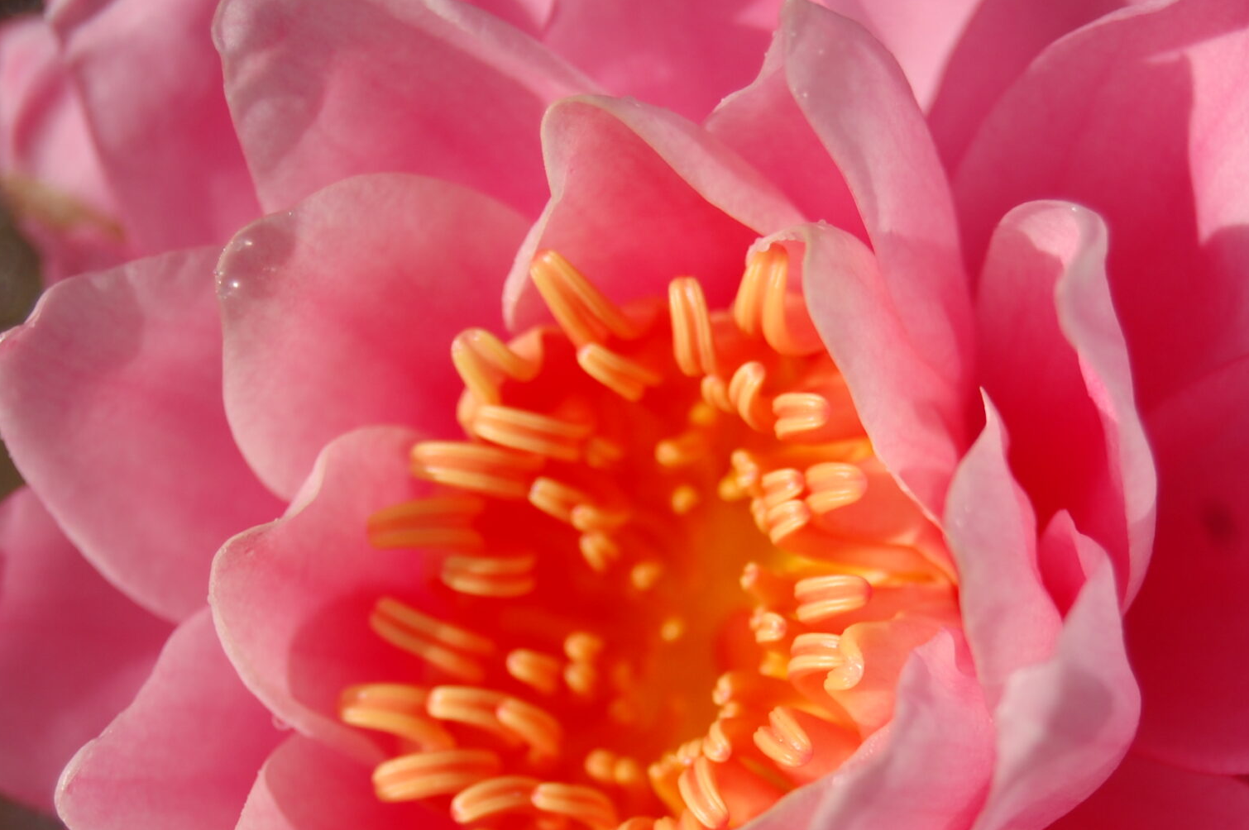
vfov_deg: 9.8
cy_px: 642
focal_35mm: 140
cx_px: 777
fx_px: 4848
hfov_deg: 14.7
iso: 200
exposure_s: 1/1000
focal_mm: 55
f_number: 5.6
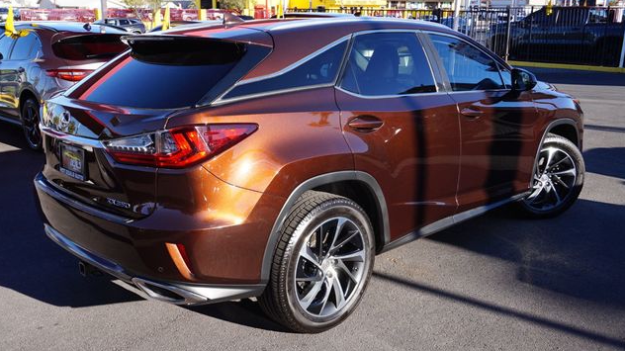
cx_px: 312
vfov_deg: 33.7
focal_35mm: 35
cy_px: 168
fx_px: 580
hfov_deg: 56.6
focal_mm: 22
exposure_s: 1/100
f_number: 8
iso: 100
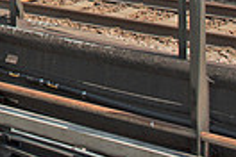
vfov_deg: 7.9
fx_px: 1076
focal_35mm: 164
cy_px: -177
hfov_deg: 11.3
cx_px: -240
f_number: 7.1
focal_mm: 25
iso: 200
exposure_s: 1/200
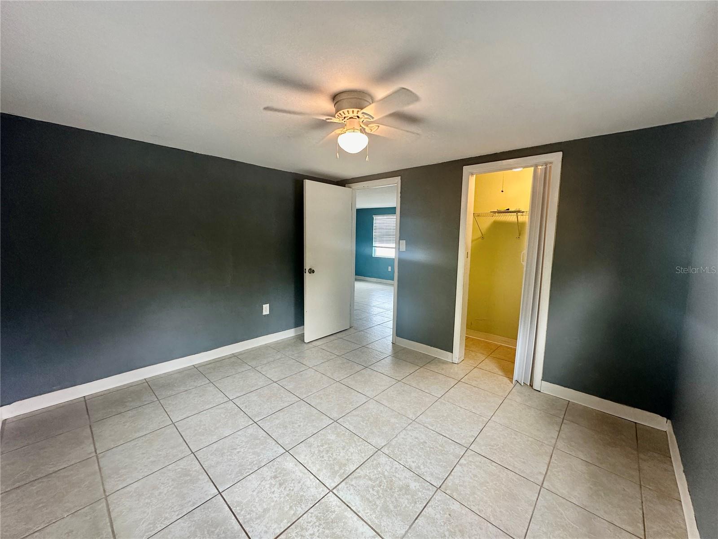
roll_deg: -1.4
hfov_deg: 102.1
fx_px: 290
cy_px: 270
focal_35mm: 14
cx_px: 359
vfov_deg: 85.7
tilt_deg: -6.3
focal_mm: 2.22
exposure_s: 1/60
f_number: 2.2
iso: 160
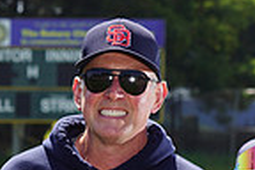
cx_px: 104
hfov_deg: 5.1
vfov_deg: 3.4
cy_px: 305
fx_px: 2861
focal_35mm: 404
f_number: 8
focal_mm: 100
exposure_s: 1/250
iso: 100
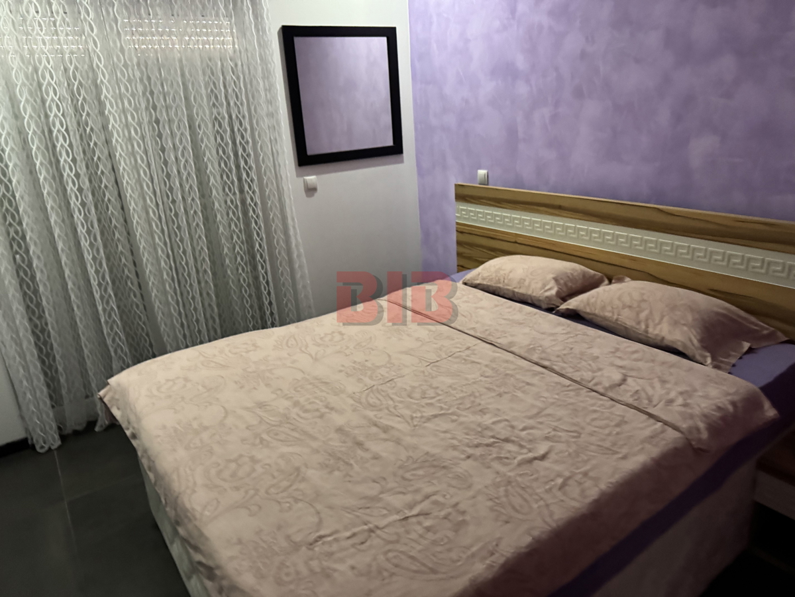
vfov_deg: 56.8
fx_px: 551
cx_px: 398
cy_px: 298
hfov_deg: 71.6
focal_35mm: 24
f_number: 1.78
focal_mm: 6.76
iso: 800
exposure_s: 1/41
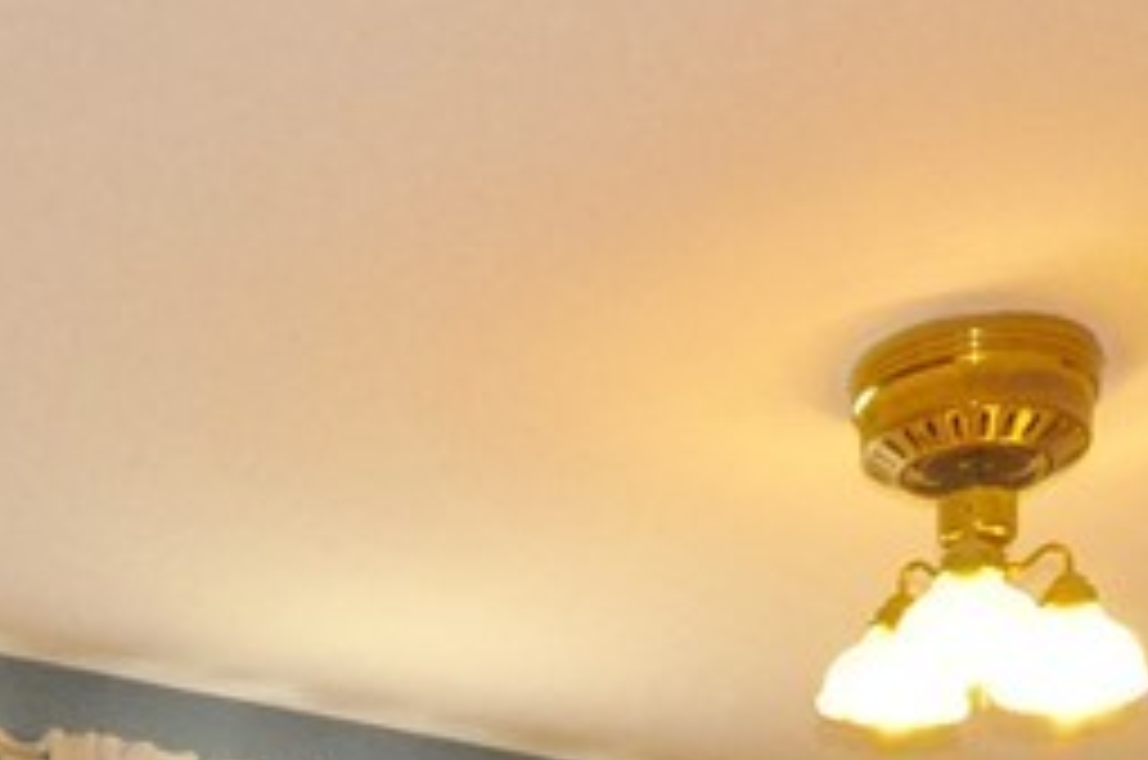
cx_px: 410
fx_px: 2037
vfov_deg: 18.4
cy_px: 1187
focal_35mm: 64
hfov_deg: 31.3
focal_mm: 10
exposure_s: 1/20
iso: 800
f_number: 8
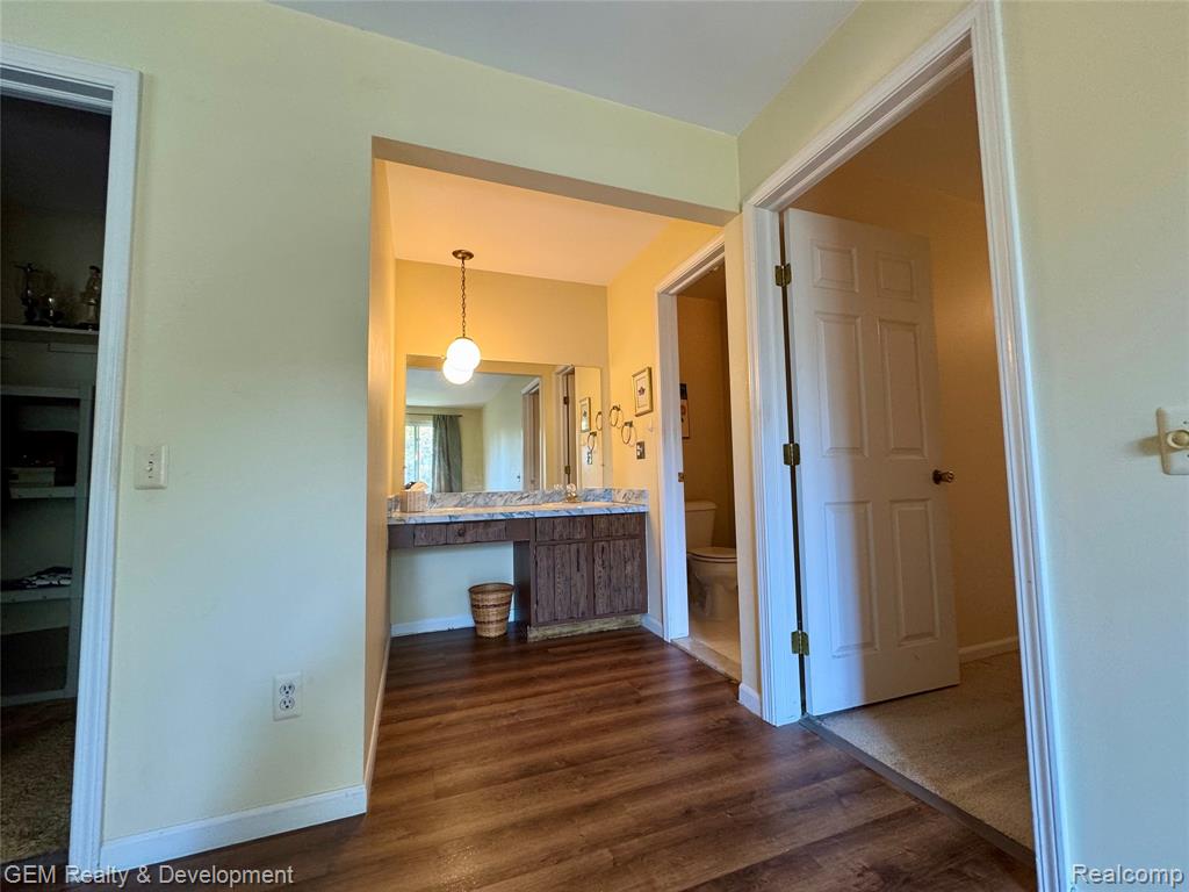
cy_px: 446
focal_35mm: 14
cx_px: 594
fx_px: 481
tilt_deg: +3.5
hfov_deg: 102.1
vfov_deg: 85.7
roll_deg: +1.8
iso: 160
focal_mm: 2.22
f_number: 2.2
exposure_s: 1/60
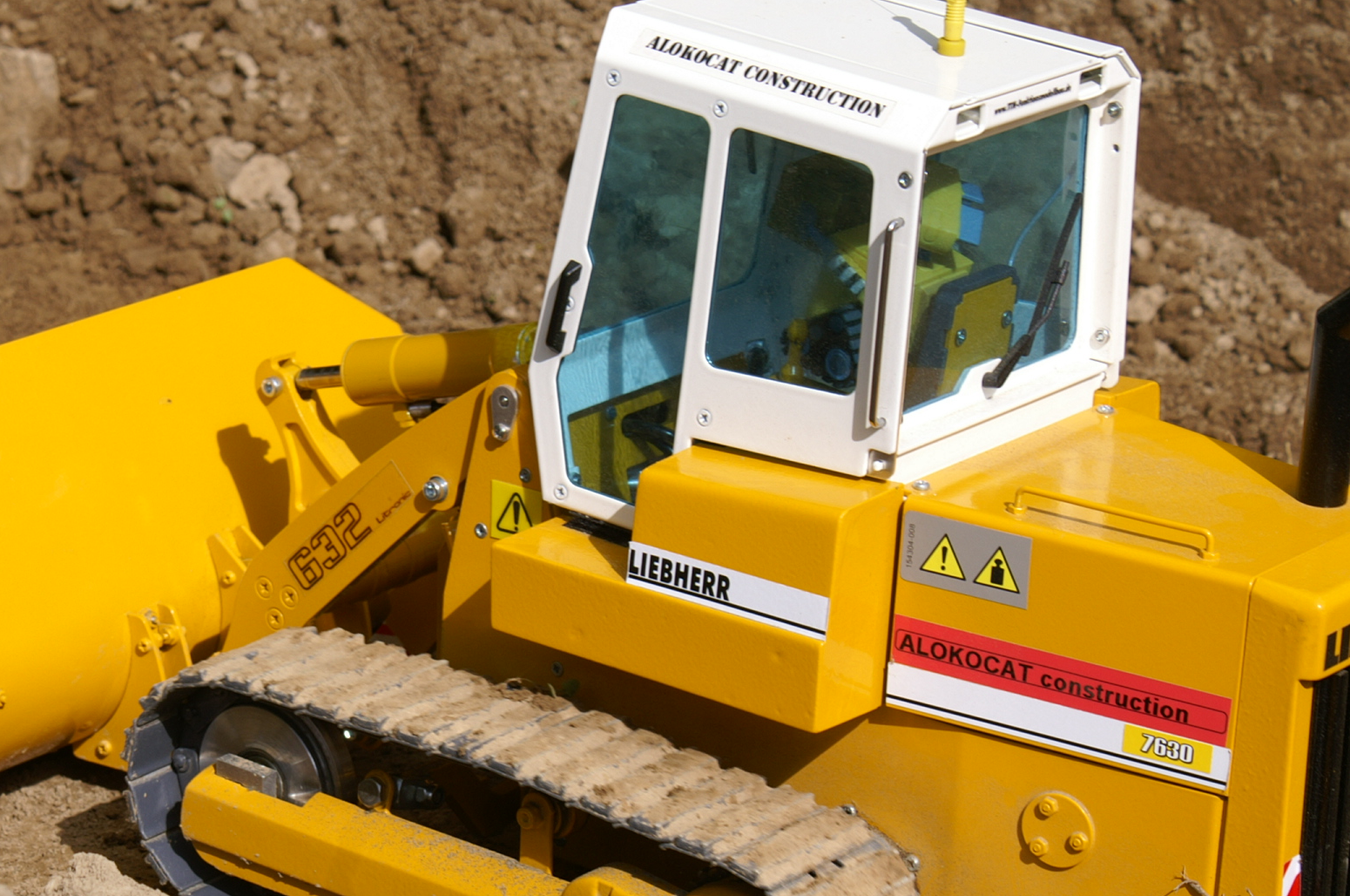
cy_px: 511
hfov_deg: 15.6
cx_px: 379
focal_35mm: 131
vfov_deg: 10.4
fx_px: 4904
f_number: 11
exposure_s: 1/250
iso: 100
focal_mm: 60
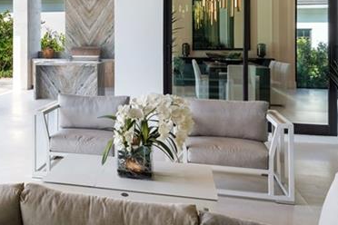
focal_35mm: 44
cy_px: 27
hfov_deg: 41.3
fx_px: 413
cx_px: 39
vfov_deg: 29.4
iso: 250
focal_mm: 16
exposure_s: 1/160
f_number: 8
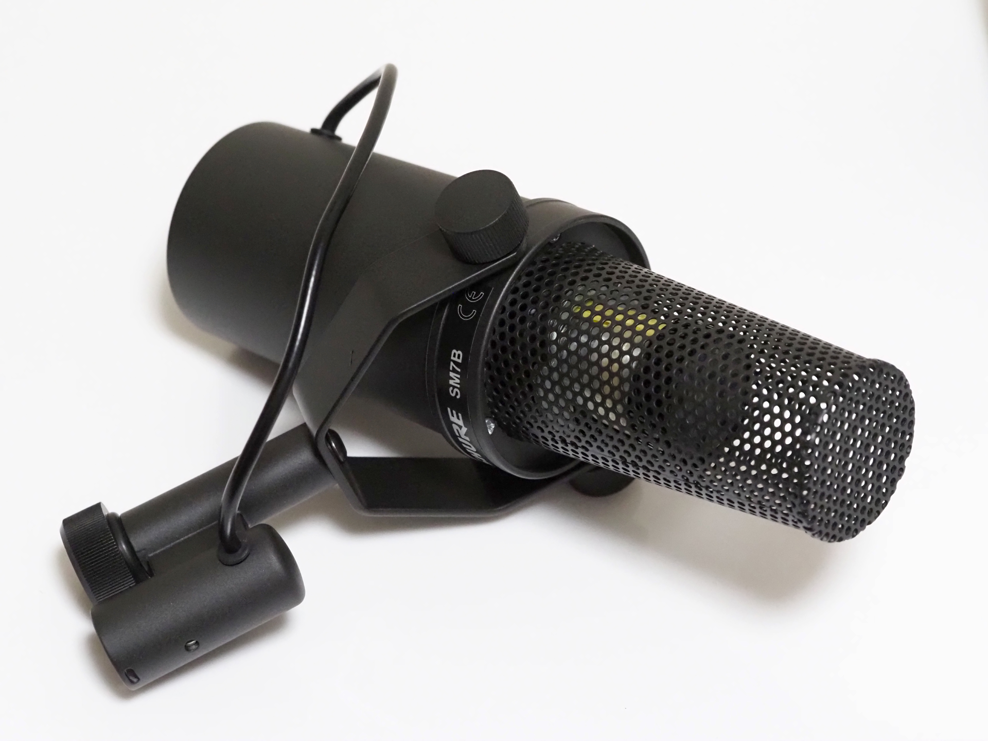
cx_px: 494
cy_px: 370
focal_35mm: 120
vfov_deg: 12.3
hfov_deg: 16.4
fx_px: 3425
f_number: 5
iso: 6400
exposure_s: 1/125
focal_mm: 60
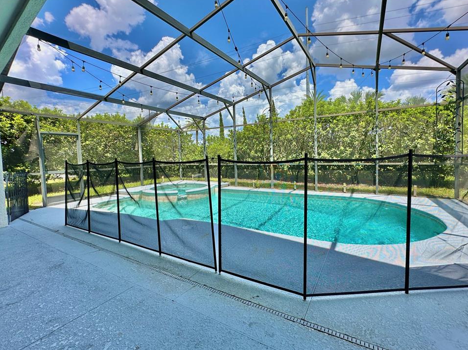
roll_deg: -0.9
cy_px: 173
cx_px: 243
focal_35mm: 15
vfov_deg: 81.7
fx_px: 203
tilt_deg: -3.7
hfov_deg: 98.2
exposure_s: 1/785
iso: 40
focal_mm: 2.22
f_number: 2.2
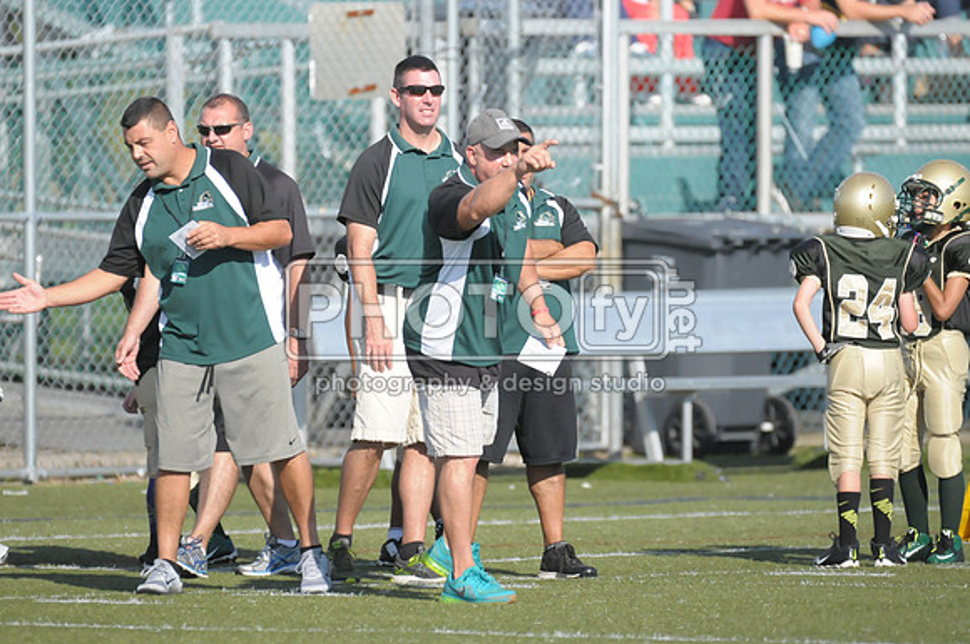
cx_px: 485
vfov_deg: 2.7
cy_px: 322
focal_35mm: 510
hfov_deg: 4.0
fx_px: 13722
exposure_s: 1/8000
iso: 1600
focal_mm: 340
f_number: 4
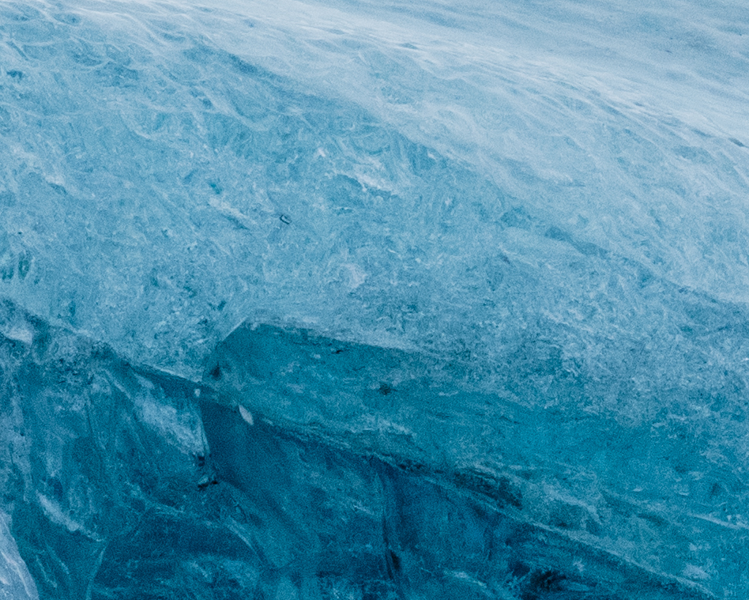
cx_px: 1257
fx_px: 12684
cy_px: 1593
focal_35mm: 572
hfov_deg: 3.4
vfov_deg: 2.7
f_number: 11
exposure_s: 1/80
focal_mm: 70
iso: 800
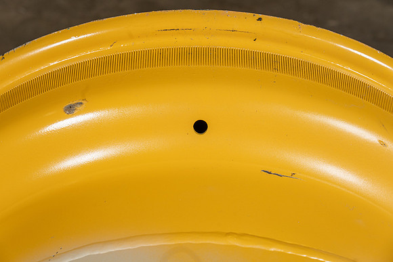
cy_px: 131
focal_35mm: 93
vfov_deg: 14.7
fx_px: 1015
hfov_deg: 21.9
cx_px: 196
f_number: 8
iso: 800
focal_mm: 93
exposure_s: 1/250
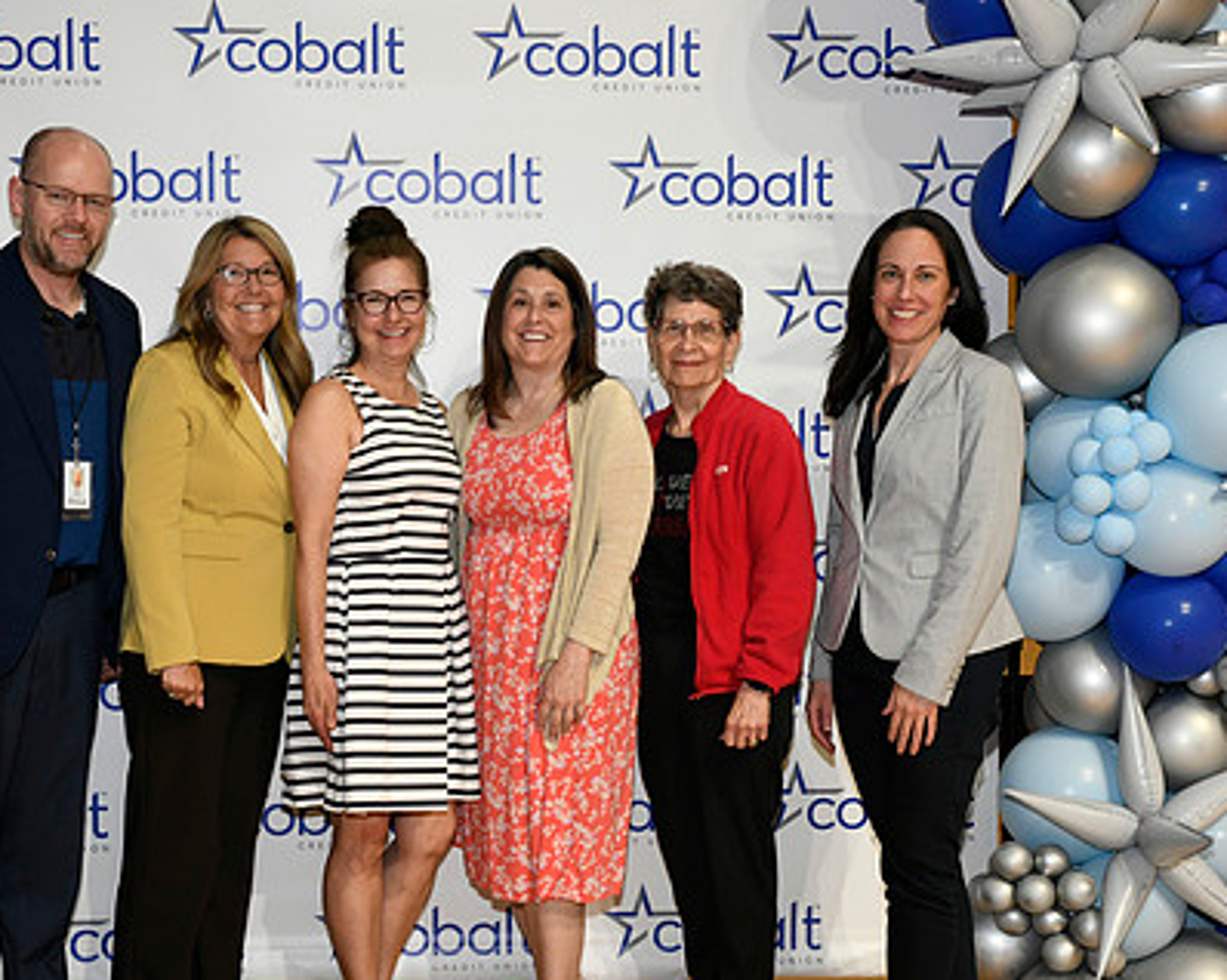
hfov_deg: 35.9
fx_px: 1887
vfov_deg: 29.1
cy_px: 575
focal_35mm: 52
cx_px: 484
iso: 1600
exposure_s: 1/60
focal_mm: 38
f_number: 8
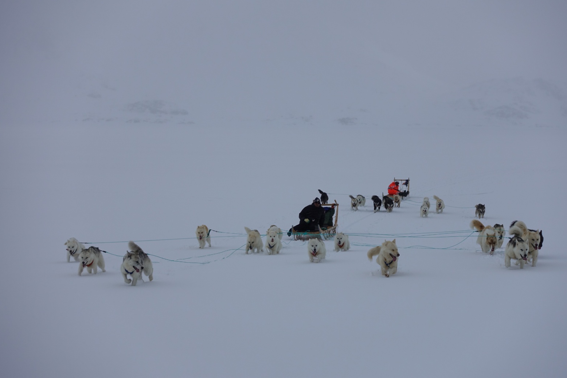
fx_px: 1133
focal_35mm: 72
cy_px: 194
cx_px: 290
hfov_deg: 28.1
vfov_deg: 18.9
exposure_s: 1/250
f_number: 5.6
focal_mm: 25.7
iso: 125
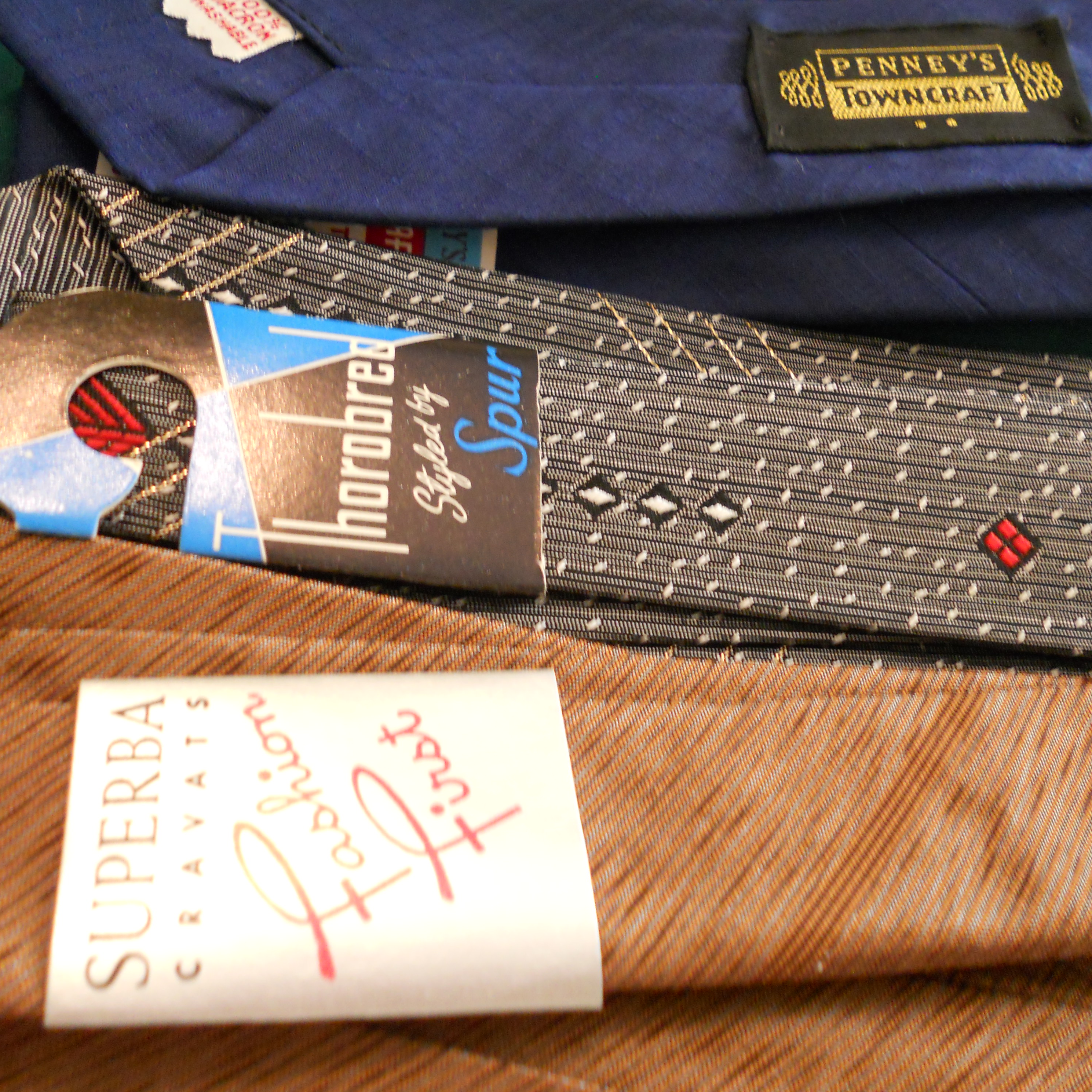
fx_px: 1356
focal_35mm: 38
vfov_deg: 43.9
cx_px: 567
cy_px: 549
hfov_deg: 43.8
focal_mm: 5.8
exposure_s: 1/30
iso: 320
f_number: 3.5
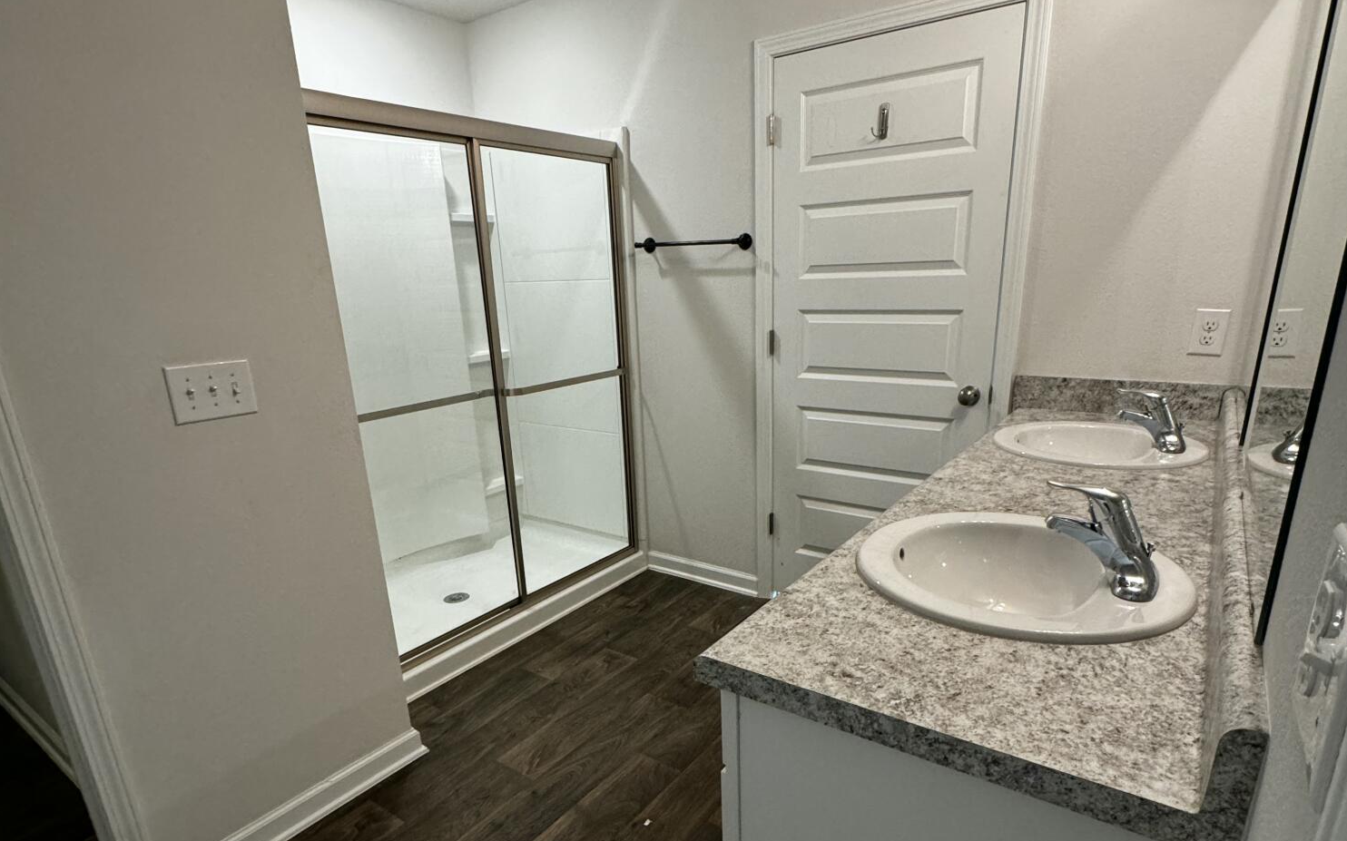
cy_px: 506
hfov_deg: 85.1
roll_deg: +2.7
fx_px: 734
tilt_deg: -18.4
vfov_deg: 59.1
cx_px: 676
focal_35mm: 20
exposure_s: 1/120
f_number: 2.2
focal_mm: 2.22
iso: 320
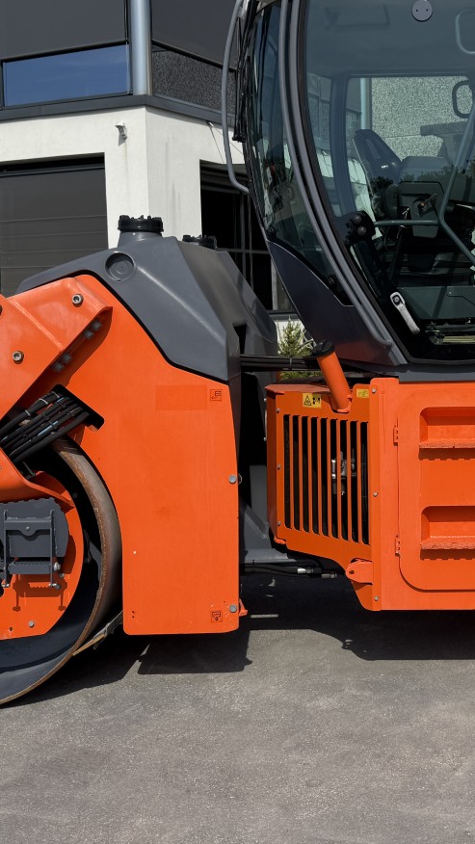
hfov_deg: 26.7
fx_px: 962
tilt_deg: -2.2
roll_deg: +0.9
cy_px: 326
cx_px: 431
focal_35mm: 43
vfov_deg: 47.0
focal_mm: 6.76
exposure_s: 1/5714
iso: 80
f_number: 1.78
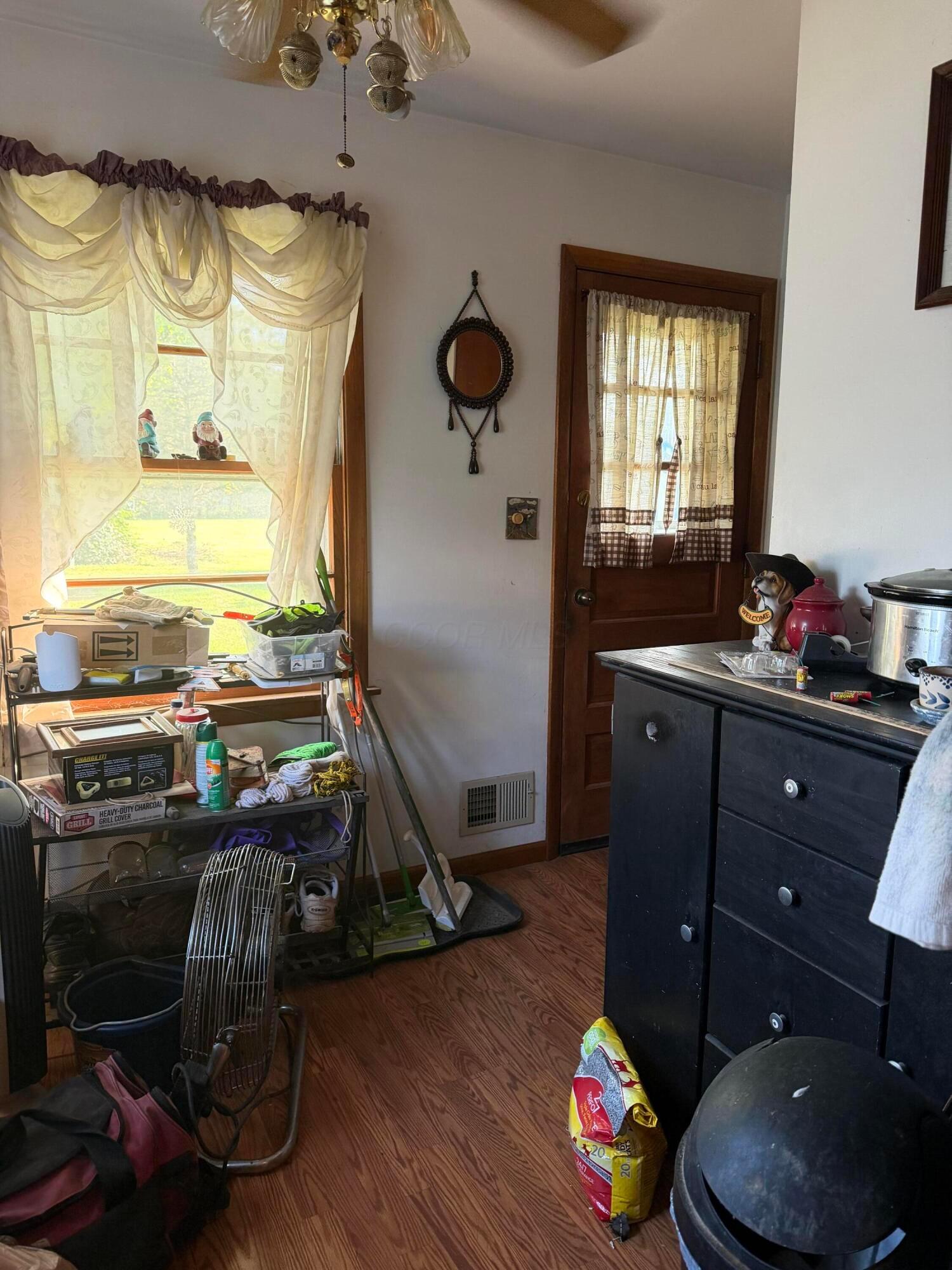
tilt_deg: -8.6
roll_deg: -1.0
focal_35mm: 24
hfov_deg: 56.8
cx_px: 476
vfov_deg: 71.6
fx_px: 880
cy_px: 635
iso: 320
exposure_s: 1/60
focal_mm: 6.76
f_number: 1.78
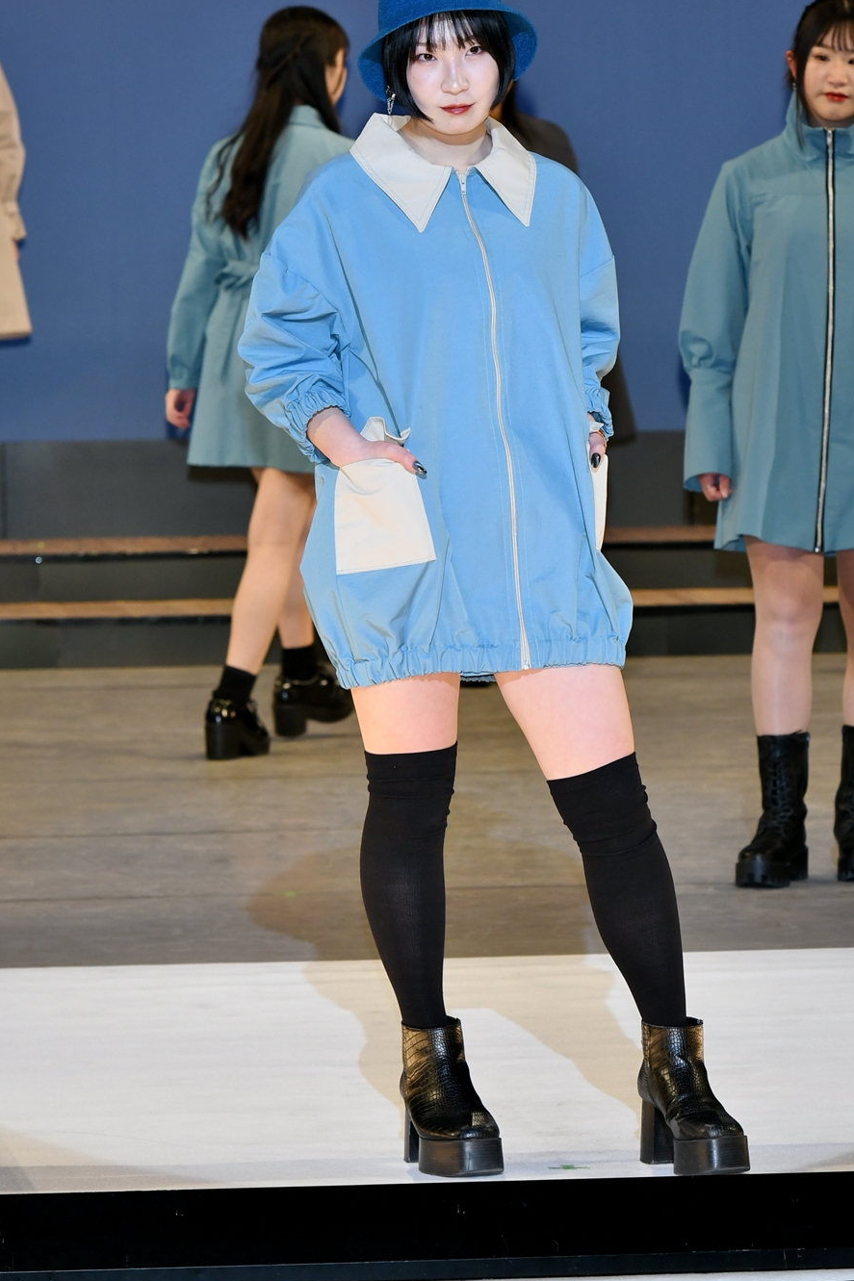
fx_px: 8933
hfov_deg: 5.5
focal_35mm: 251
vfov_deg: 8.2
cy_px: 469
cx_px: 520
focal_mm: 116
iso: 800
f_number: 5.6
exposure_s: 1/250
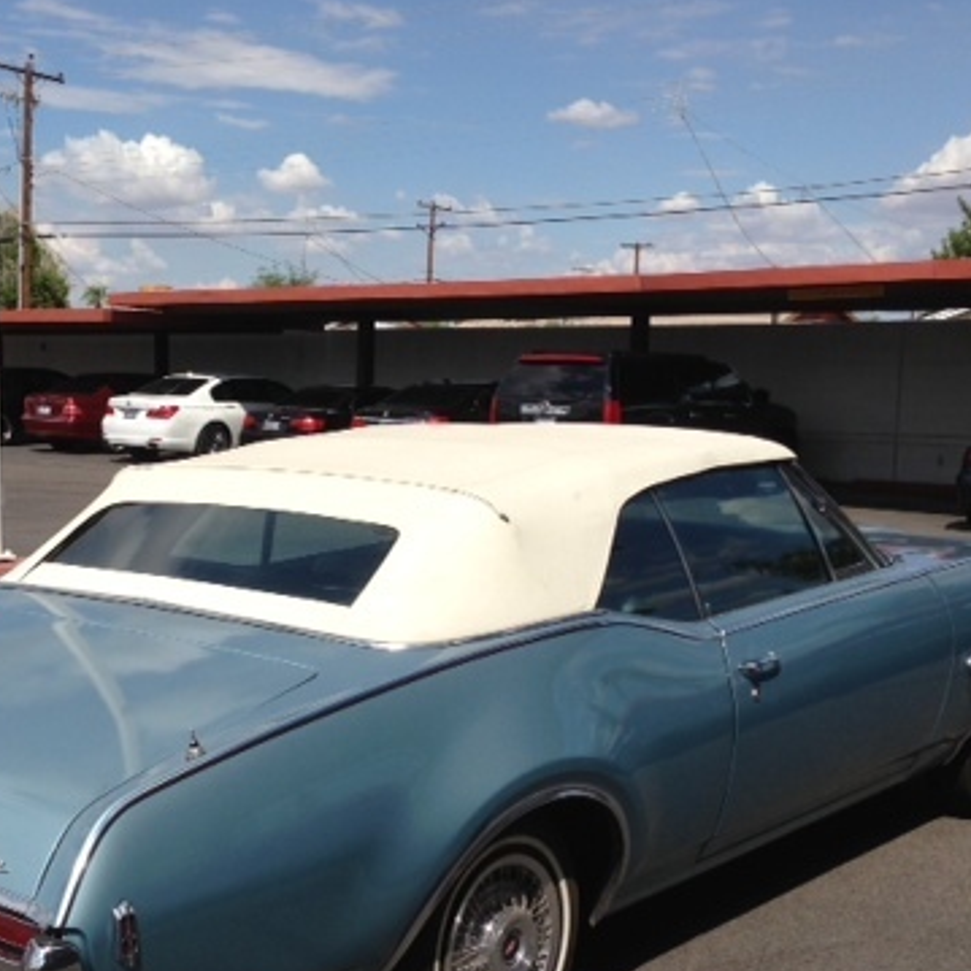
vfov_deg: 32.7
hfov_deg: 32.6
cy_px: 573
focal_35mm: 52
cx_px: 349
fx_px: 1650
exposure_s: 1/2358
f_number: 2.4
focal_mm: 4.13
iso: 50
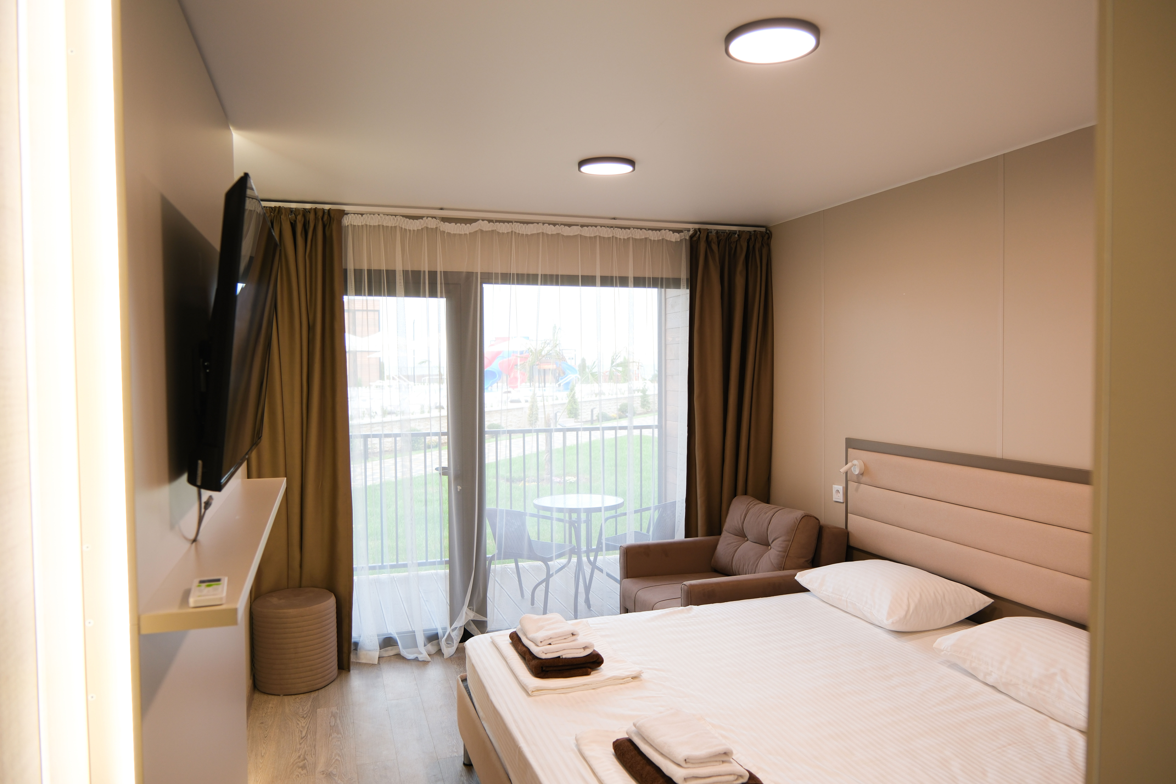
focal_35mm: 24
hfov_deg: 73.7
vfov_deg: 53.1
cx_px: 588
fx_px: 784
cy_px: 392
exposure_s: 1/35
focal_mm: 16
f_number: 2.8
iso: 125
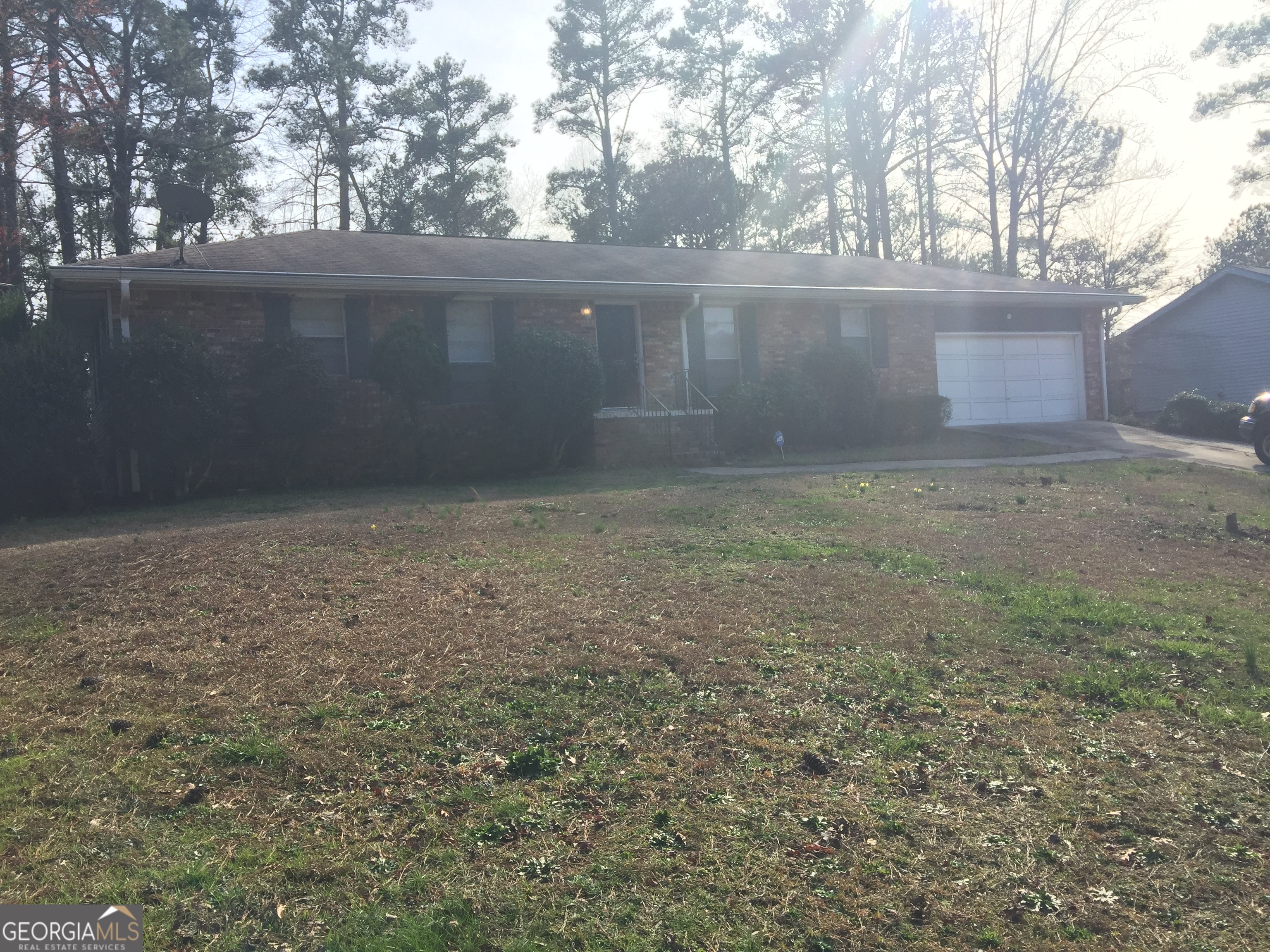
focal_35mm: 29
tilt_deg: -1.0
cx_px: 635
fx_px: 1064
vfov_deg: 48.2
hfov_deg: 61.7
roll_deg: +3.2
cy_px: 476
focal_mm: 4.15
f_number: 2.2
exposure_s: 1/898
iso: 32
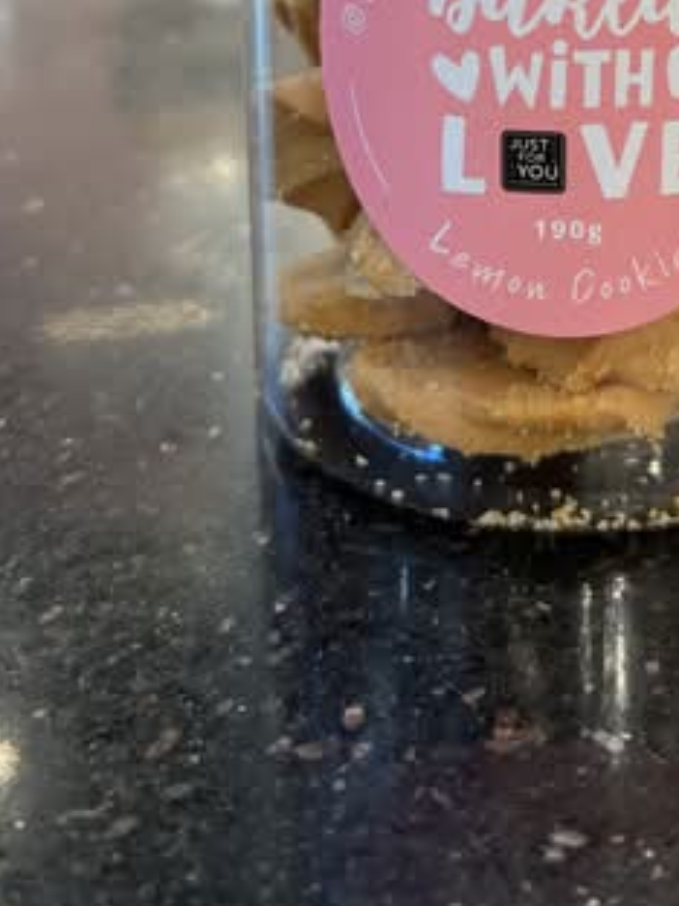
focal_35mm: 61
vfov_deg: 29.1
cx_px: 563
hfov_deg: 23.6
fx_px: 1595
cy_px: -54
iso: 80
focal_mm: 5.7
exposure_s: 1/100
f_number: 1.5
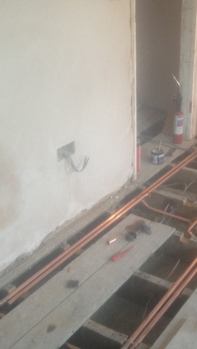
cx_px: 169
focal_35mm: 54
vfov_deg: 38.5
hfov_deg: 21.8
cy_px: 183
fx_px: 501
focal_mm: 4.28
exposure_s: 1/20
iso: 125
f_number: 2.4
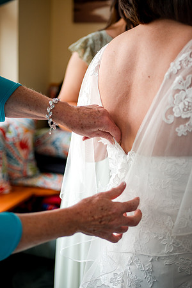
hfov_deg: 26.0
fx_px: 416
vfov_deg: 38.2
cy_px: 144
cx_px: 96
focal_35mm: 52
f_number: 1.8
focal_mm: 35
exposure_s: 1/500
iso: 200
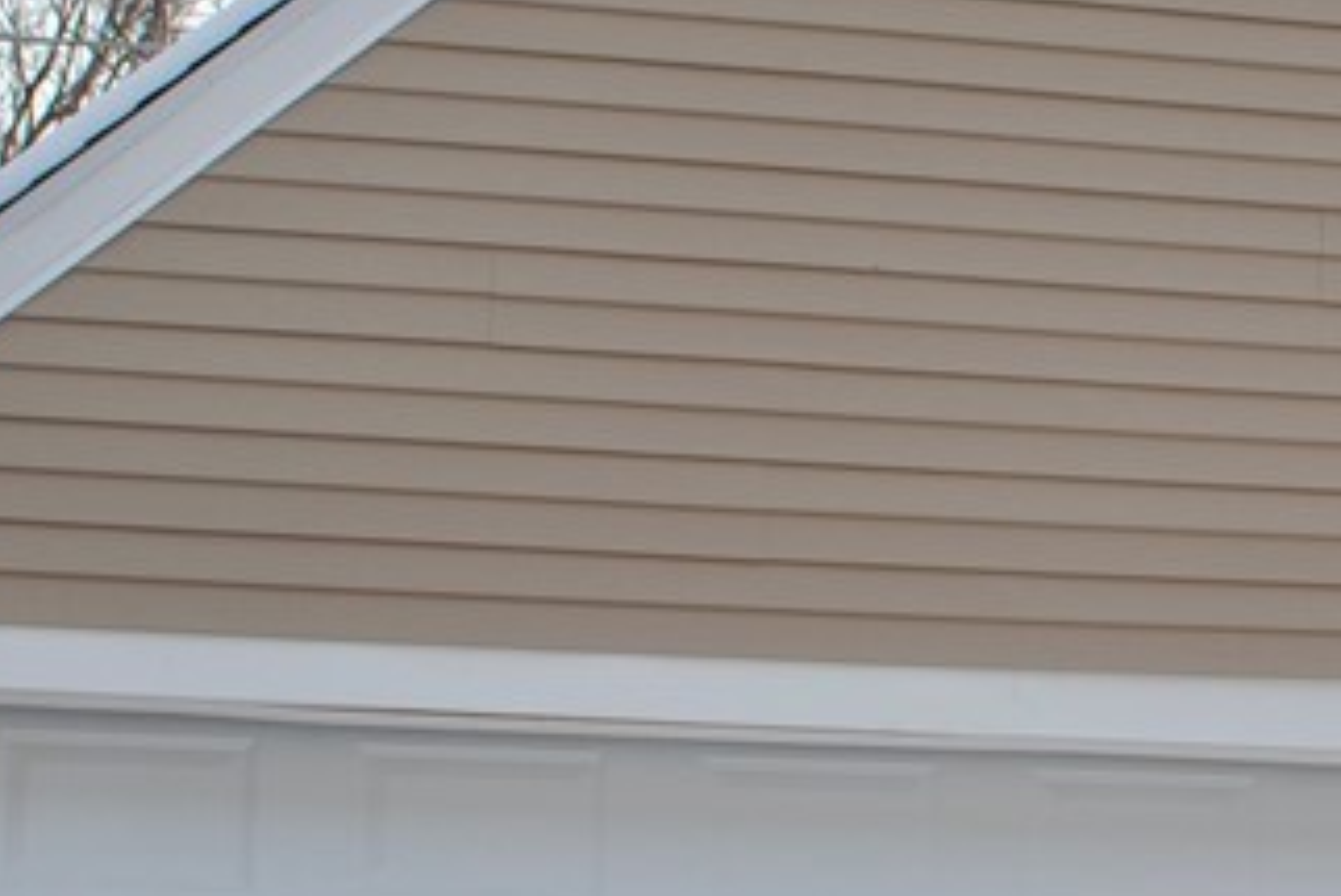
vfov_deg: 13.5
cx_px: 1268
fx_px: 3764
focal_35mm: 101
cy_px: 696
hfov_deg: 19.7
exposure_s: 1/200
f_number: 9
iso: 100
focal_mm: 20
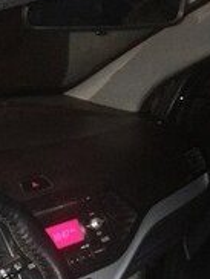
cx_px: -40
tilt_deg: -32.9
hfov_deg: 17.8
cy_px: 356
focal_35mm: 79
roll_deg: -0.8
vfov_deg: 22.3
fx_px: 638
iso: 400
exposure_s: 1/17
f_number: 2.2
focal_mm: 4.15
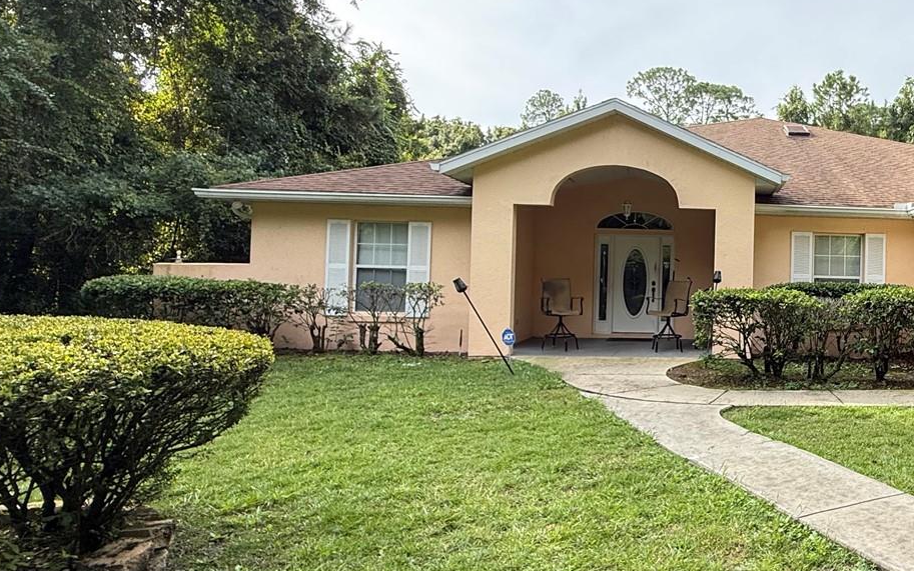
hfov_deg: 63.2
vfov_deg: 47.6
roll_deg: -1.2
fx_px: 648
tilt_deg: +1.5
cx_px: 754
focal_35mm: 26
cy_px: 267
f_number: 2.2
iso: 64
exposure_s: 1/324
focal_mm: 2.22
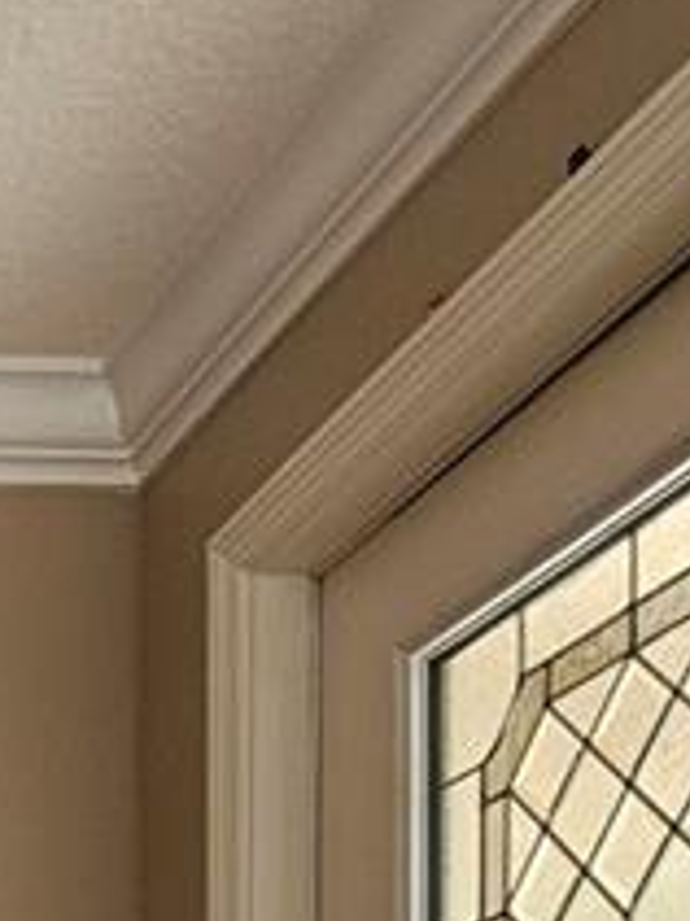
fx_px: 1969
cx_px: -646
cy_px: 1611
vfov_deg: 20.0
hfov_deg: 16.0
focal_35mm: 74
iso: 64
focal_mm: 2.2
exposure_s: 1/120
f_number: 2.2
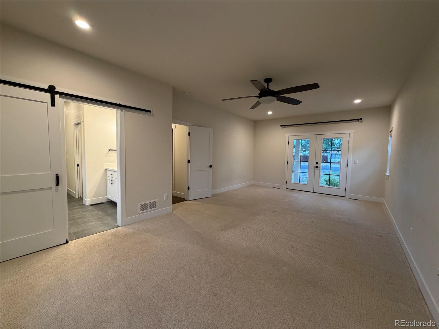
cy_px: 164
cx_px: 220
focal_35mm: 14
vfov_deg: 85.7
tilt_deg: -5.2
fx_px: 178
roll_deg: -1.7
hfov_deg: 102.1
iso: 320
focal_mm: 2.22
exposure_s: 1/60
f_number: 2.2
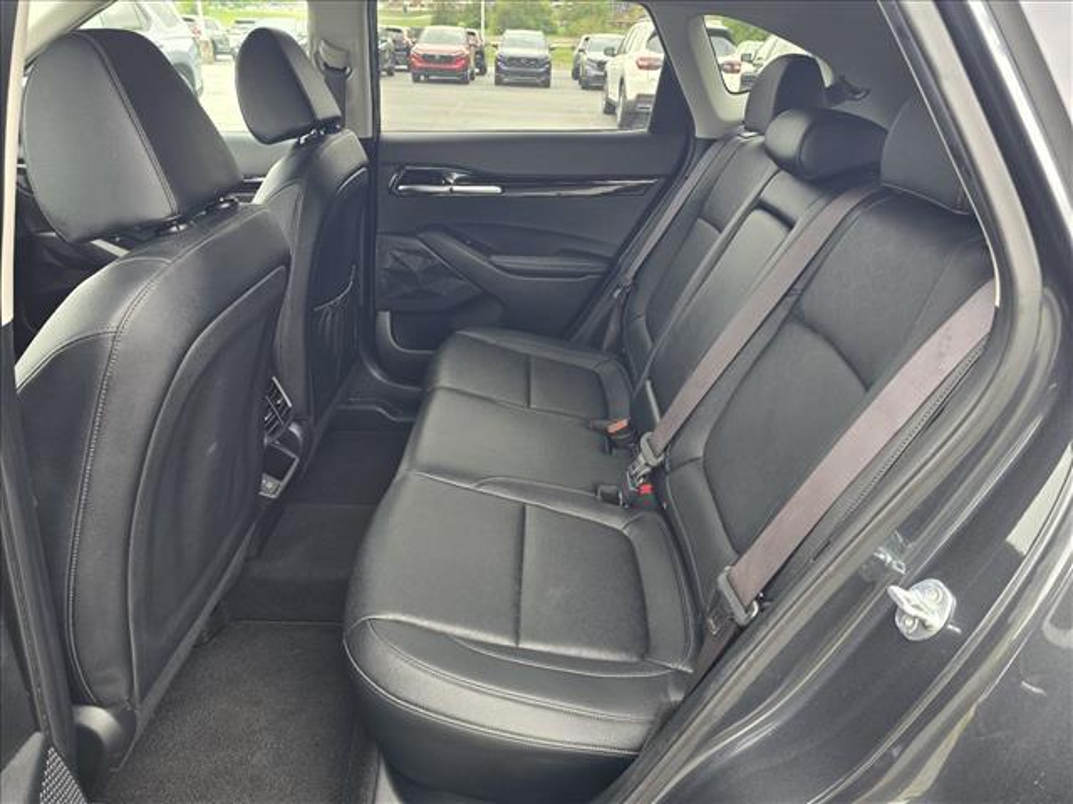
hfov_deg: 73.9
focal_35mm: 23
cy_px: 402
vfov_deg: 58.9
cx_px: 536
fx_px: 713
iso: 80
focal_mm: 6.3
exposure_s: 1/182
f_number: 1.7
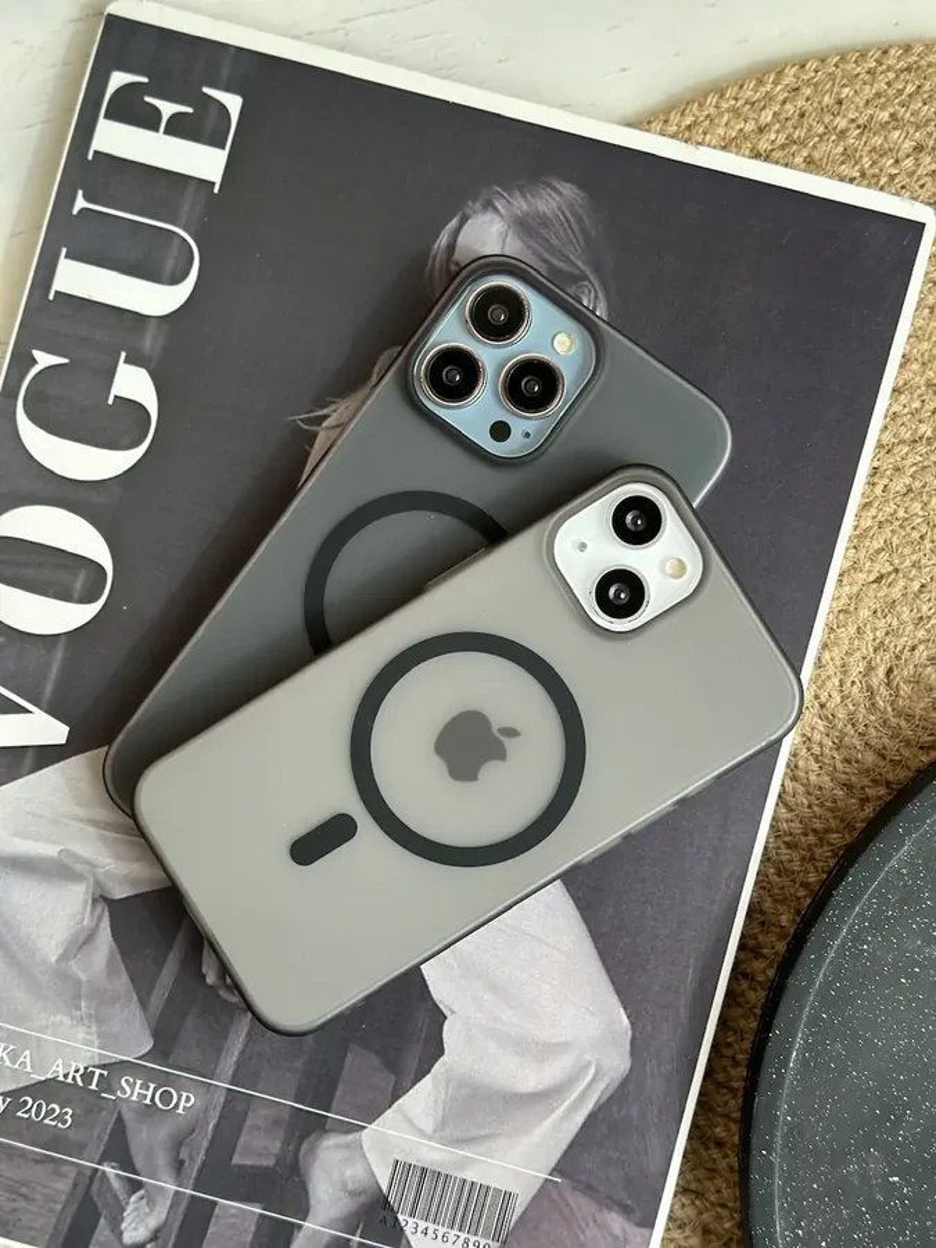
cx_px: 468
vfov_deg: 39.7
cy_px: 624
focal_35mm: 48
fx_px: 1731
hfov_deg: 30.3
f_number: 1.78
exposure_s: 1/651
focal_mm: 6.86
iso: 80
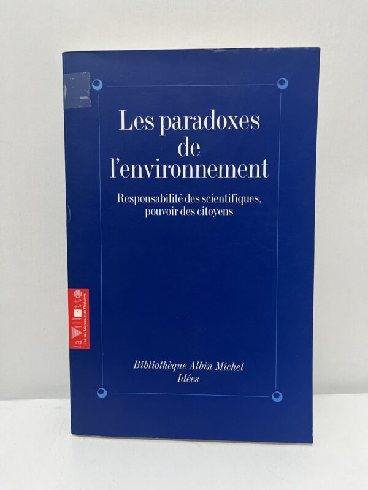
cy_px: 245
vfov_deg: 67.3
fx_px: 369
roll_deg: -0.5
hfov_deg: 53.1
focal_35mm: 26
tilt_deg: -11.4
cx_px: 184
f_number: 1.6
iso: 160
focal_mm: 5.1
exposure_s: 1/50
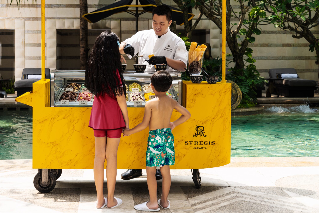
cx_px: 126
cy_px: 86
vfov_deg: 21.2
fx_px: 567
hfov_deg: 31.3
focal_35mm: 64
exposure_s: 1/200
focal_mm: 52
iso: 200
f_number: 6.3
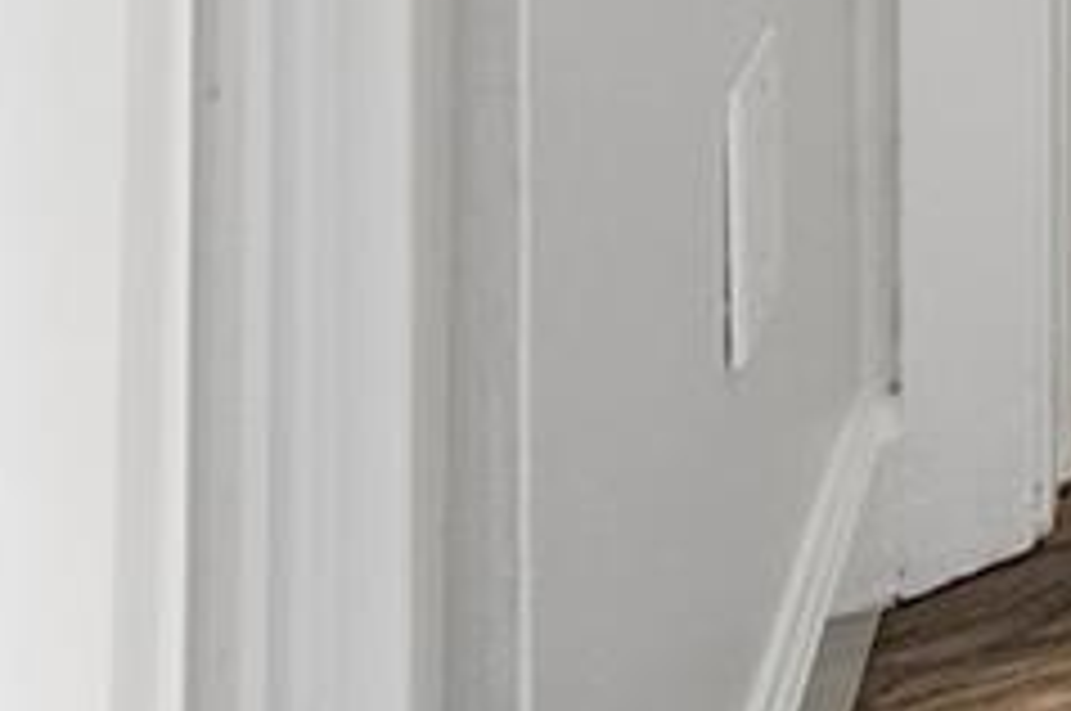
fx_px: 3001
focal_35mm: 101
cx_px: 3496
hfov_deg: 10.4
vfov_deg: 9.9
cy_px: -1490
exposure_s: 1/13
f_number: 8
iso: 100
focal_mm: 10
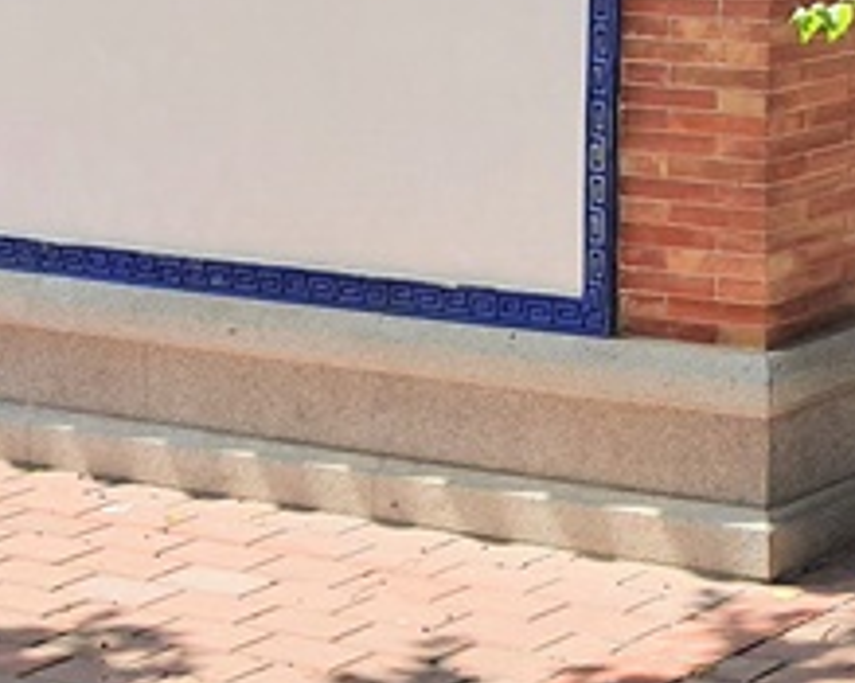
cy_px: -535
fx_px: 2934
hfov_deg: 15.1
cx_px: 1370
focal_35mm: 116
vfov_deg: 12.2
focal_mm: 4.32
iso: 50
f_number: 1.7
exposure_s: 1/2200
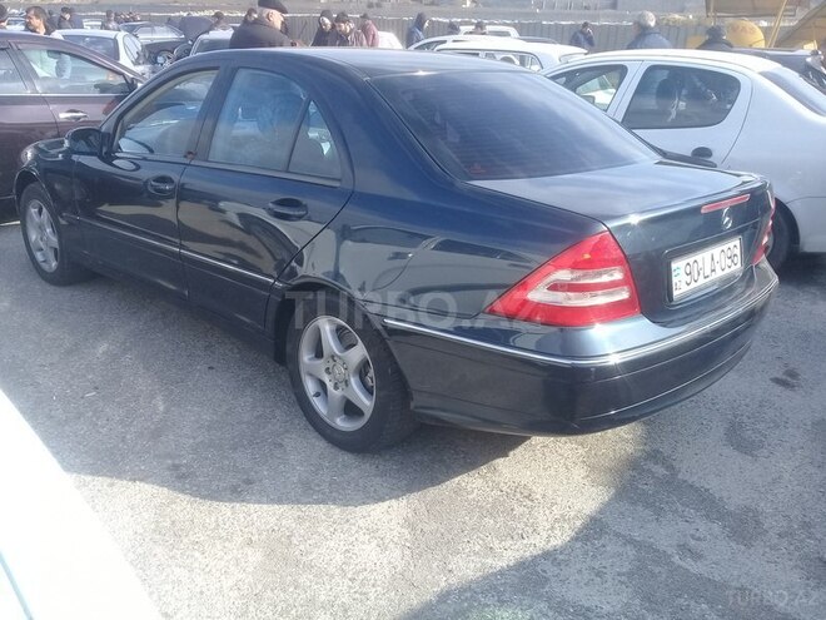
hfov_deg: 58.4
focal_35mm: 31
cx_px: 413
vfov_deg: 45.4
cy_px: 310
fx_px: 740
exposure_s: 1/460
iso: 50
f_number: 2.2
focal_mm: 3.3
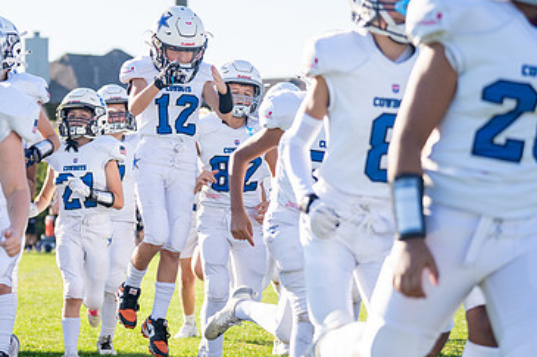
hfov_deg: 15.6
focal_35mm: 131
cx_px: 128
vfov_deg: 10.5
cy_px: 152
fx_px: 1953
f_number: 2.8
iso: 320
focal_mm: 70
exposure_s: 1/2500
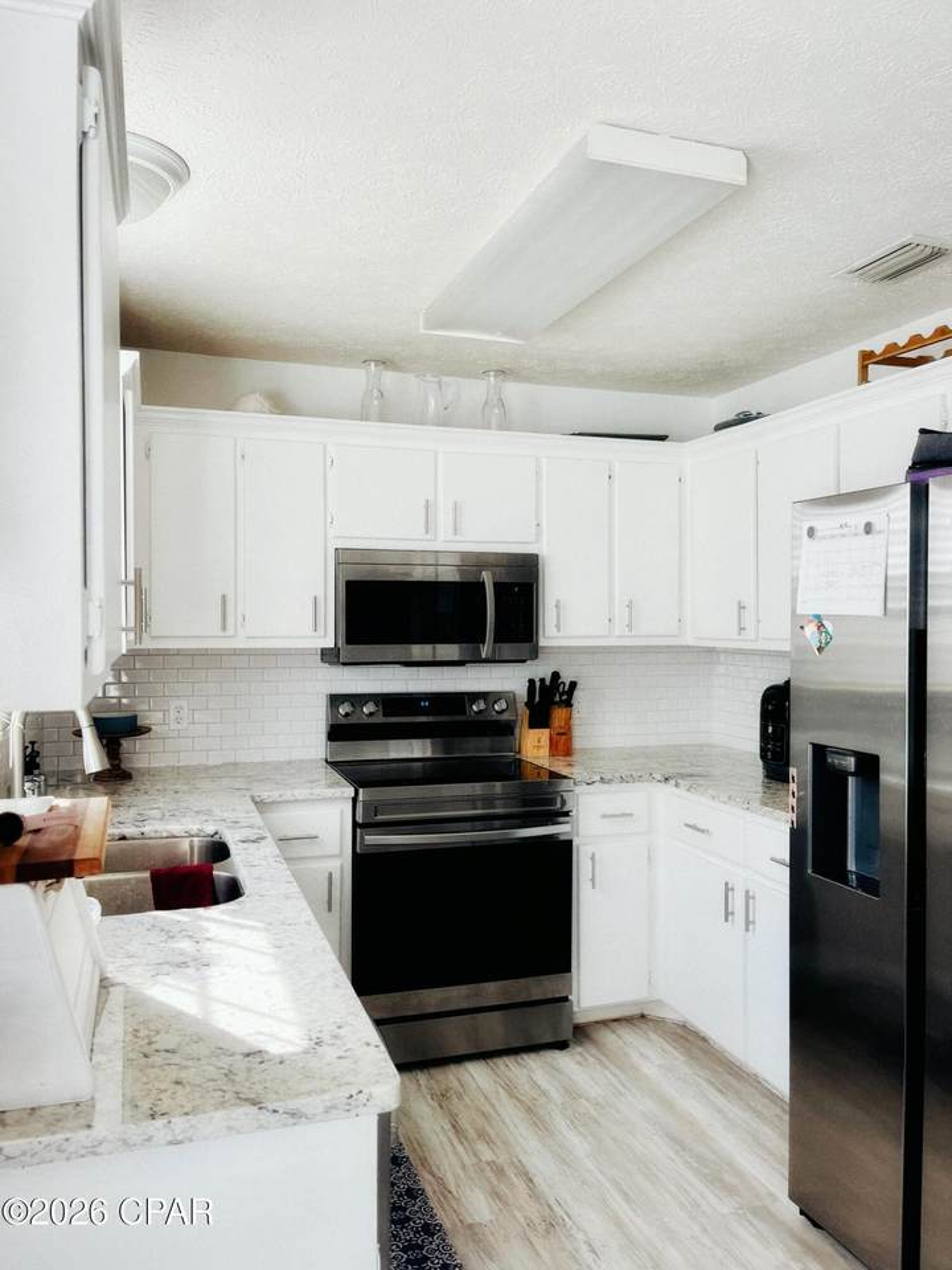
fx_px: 953
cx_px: 476
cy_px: 635
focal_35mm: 26
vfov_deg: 67.3
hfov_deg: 53.1
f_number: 1.6
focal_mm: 5.1
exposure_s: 1/122
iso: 50
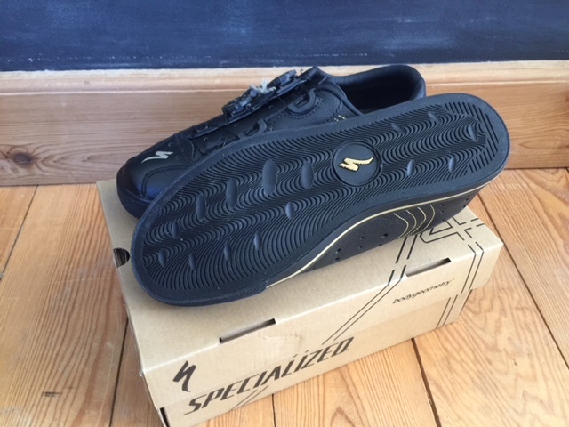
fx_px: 477
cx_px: 284
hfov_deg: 61.7
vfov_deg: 48.2
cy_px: 214
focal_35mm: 29
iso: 125
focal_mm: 4.15
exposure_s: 1/15
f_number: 2.2
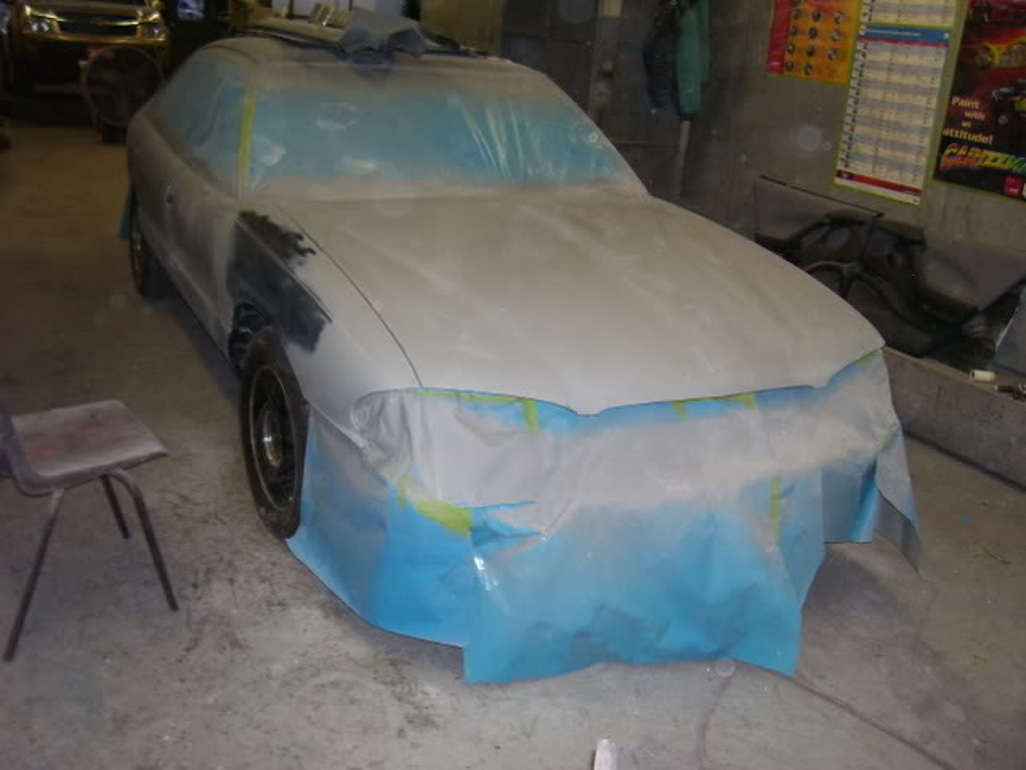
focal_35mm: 34
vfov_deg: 41.8
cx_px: 513
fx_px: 1008
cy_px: 385
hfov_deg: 54.0
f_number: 2.7
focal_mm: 5.6
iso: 80
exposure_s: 1/60
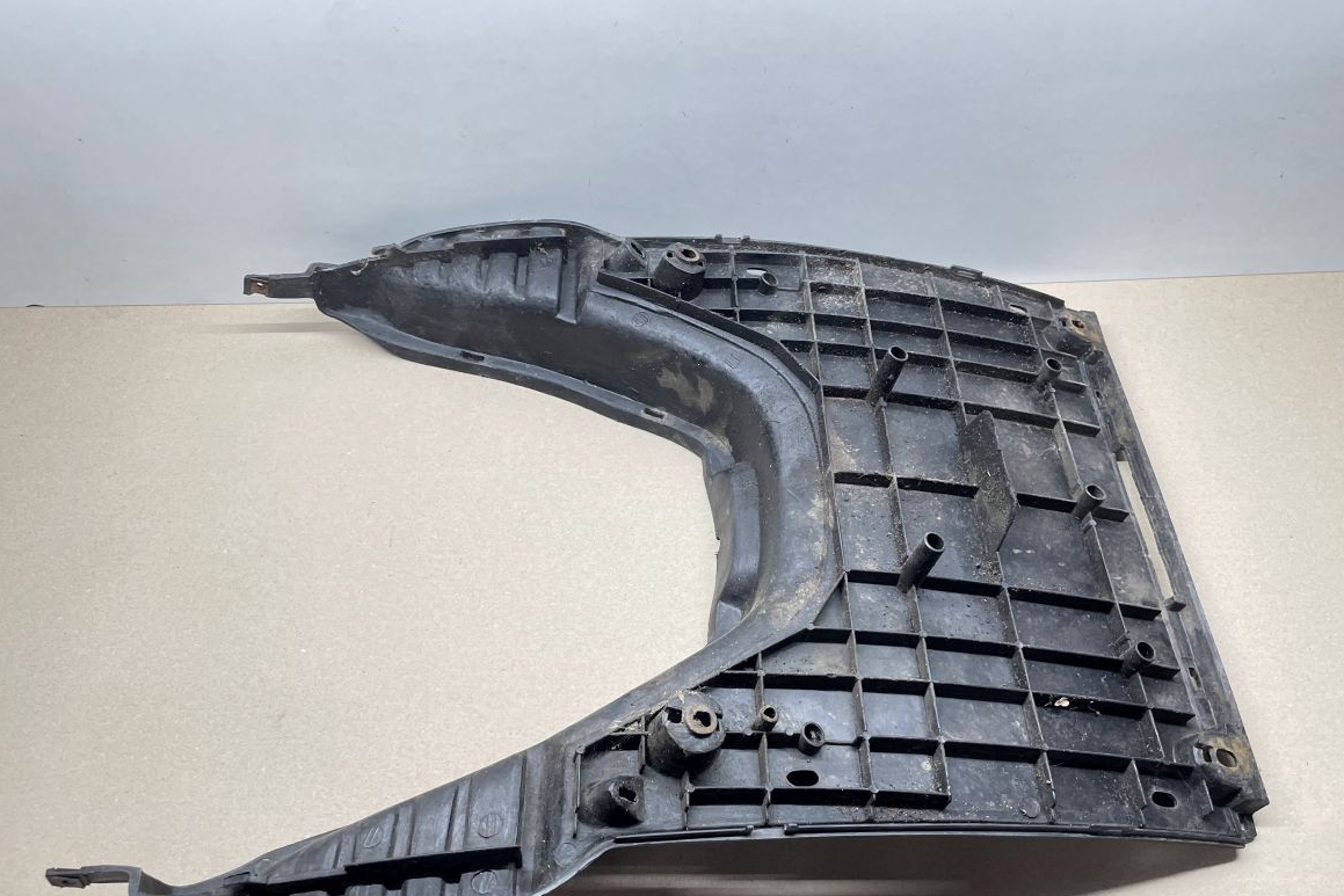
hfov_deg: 65.5
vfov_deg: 46.4
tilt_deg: -52.1
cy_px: 465
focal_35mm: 28
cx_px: 675
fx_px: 1045
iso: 125
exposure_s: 1/100
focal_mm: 4.2
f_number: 1.6
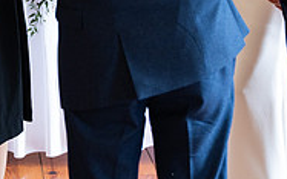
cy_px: -109
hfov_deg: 14.0
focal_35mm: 149
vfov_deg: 8.6
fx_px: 1166
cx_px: 66
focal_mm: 47
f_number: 2.8
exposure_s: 1/160
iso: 1600
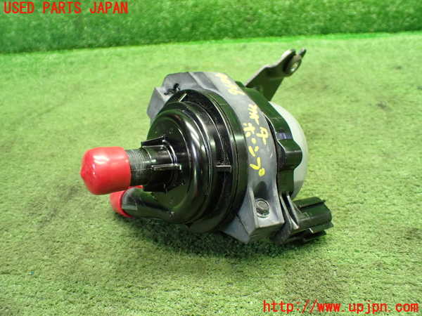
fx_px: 366
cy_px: 158
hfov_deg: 60.0
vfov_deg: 46.8
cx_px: 211
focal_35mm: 30
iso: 800
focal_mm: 5.4
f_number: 2.3
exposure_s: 1/50
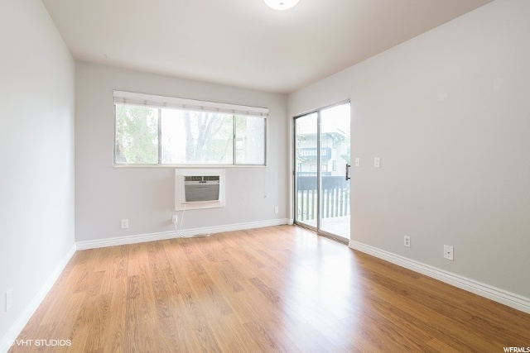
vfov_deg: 77.4
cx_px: 265
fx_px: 221
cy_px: 176
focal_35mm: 15
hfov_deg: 100.4
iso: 200
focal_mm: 10
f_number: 8
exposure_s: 1/6
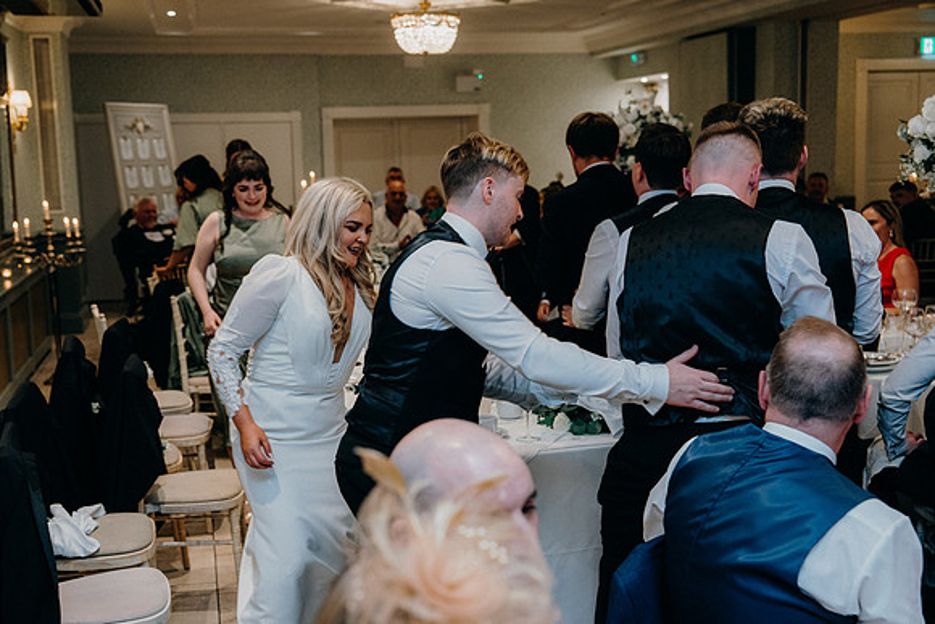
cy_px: 312
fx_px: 1117
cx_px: 468
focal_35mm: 43
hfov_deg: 45.4
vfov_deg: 31.2
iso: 2500
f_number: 3.5
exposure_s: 1/160
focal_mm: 43
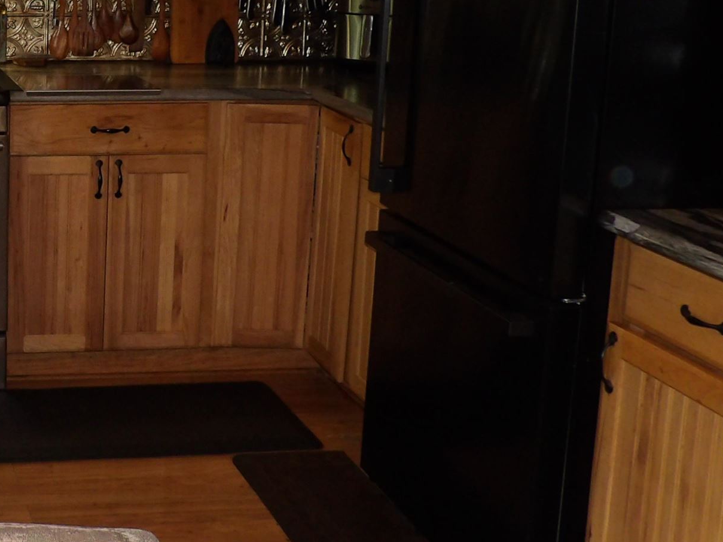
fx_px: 1274
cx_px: -54
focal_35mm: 61
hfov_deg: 29.0
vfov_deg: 23.6
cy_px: 103
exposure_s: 1/22
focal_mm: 4.3
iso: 200
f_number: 3.2
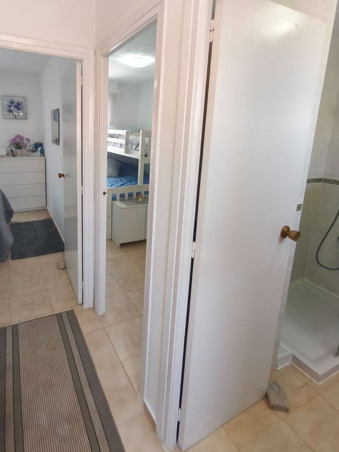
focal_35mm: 20
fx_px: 261
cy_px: 179
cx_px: 126
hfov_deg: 65.0
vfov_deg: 80.7
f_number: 2.2
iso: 100
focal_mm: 1.91
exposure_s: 1/50
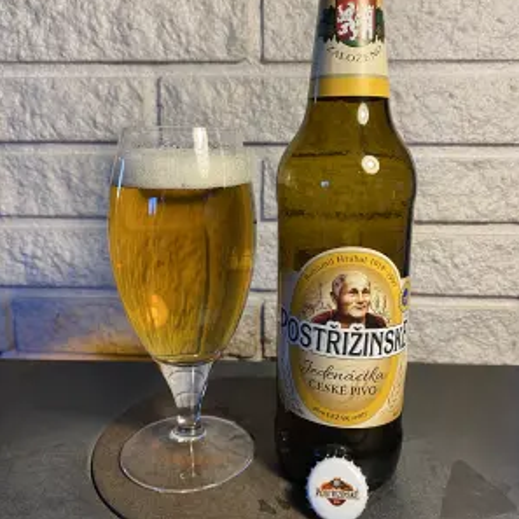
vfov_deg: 52.5
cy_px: 253
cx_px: 260
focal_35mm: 31
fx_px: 526
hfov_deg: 52.5
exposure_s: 1/50
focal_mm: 4.25
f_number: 1.8
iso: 64
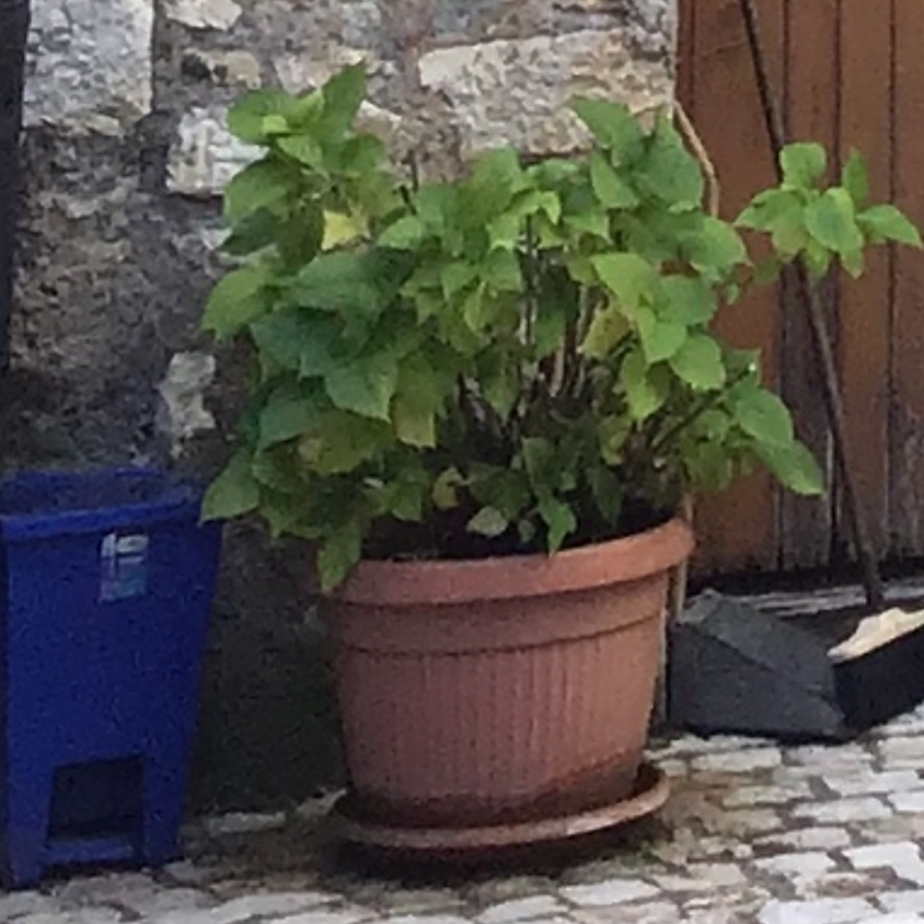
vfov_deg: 7.2
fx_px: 6070
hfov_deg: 8.3
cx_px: 1833
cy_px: -2325
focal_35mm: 201
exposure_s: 1/132
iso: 25
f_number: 2.4
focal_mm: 3.3
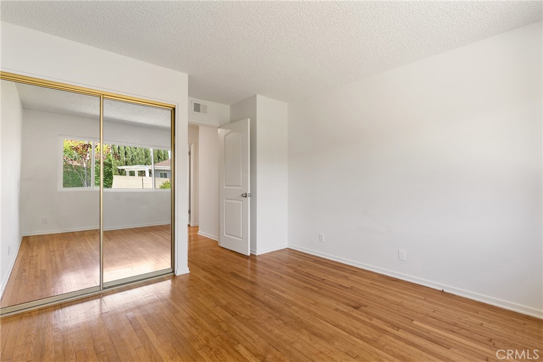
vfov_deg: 73.8
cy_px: 181
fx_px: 241
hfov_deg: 96.7
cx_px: 272
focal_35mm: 16
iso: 320
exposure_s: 1/20
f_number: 9
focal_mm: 16
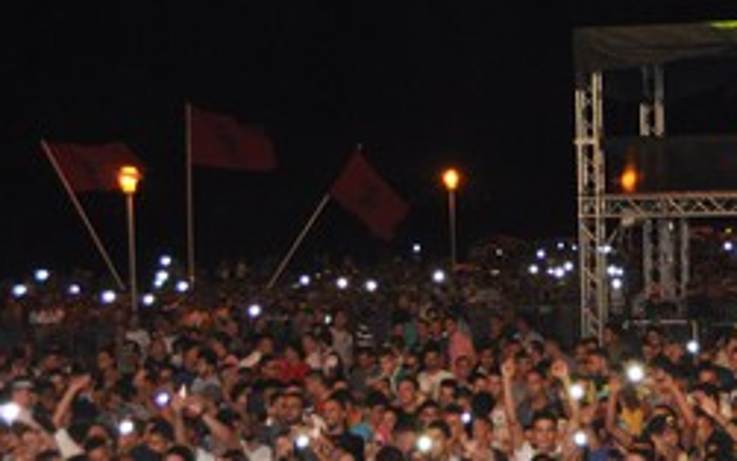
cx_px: 476
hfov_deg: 17.8
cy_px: 181
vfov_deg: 11.2
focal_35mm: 117
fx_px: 2351
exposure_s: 1/60
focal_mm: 30
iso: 800
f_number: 4.2
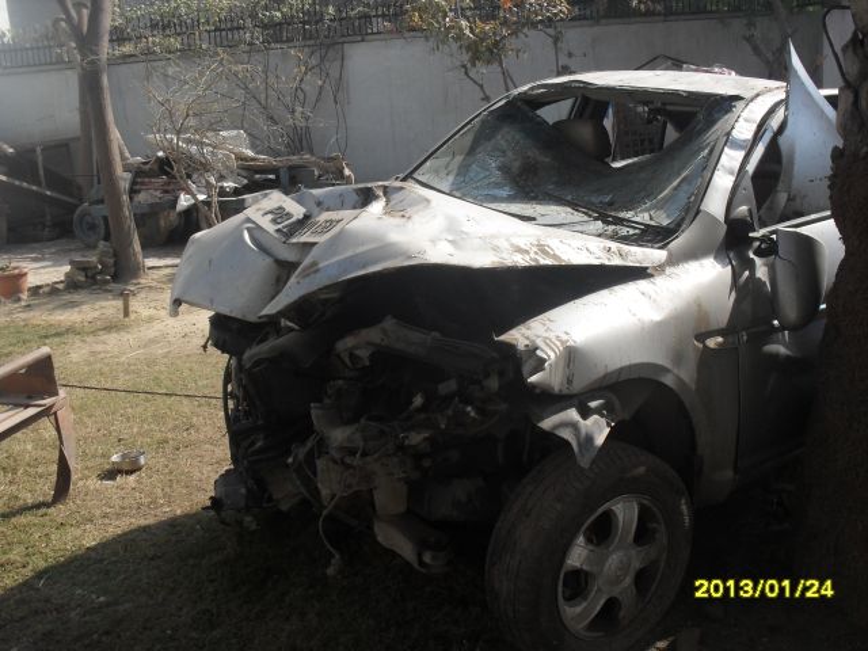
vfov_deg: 37.7
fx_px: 953
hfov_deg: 49.0
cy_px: 326
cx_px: 434
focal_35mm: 38
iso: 80
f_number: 8.3
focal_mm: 6.3
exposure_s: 1/90
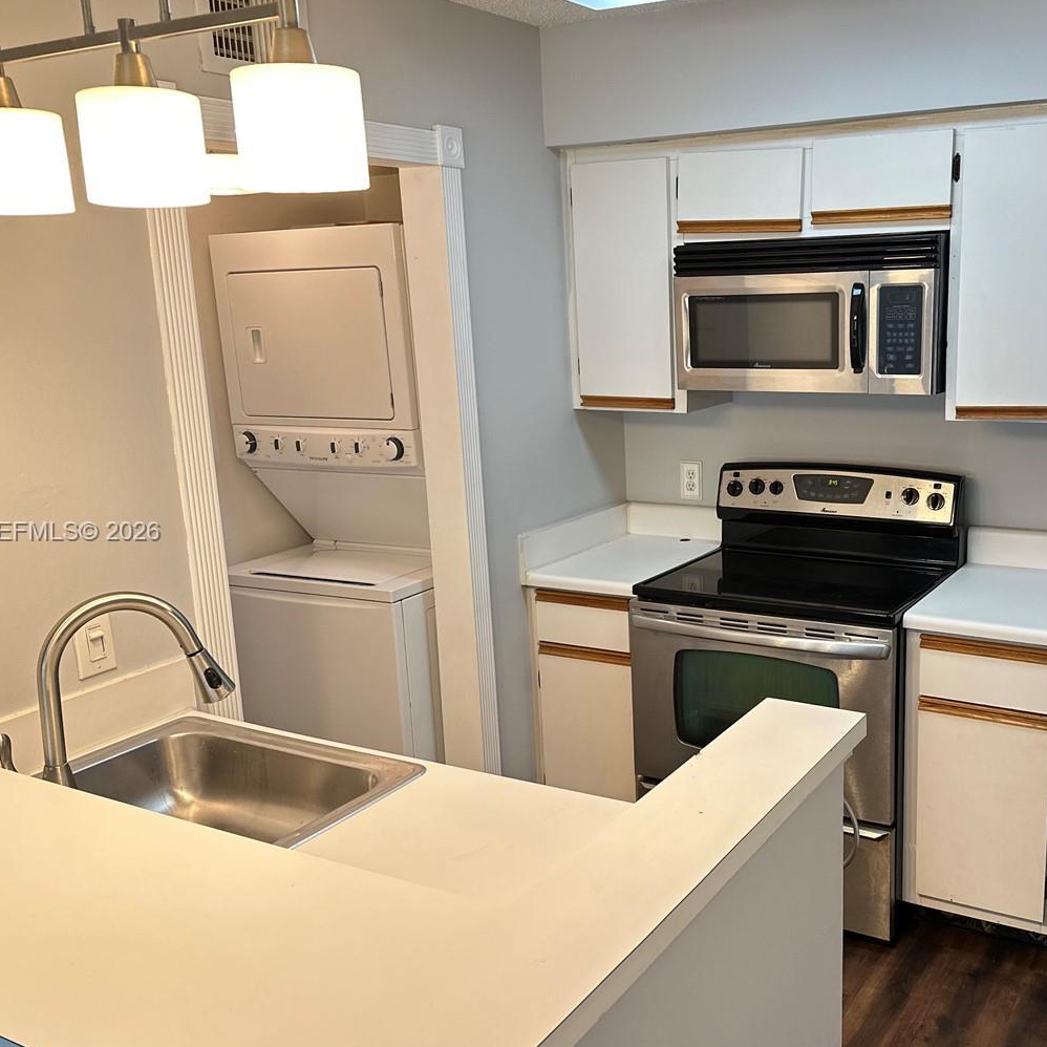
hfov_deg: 47.9
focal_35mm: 34
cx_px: 672
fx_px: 1163
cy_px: 533
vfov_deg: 48.4
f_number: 1.78
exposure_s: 1/60
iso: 160
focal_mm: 6.86
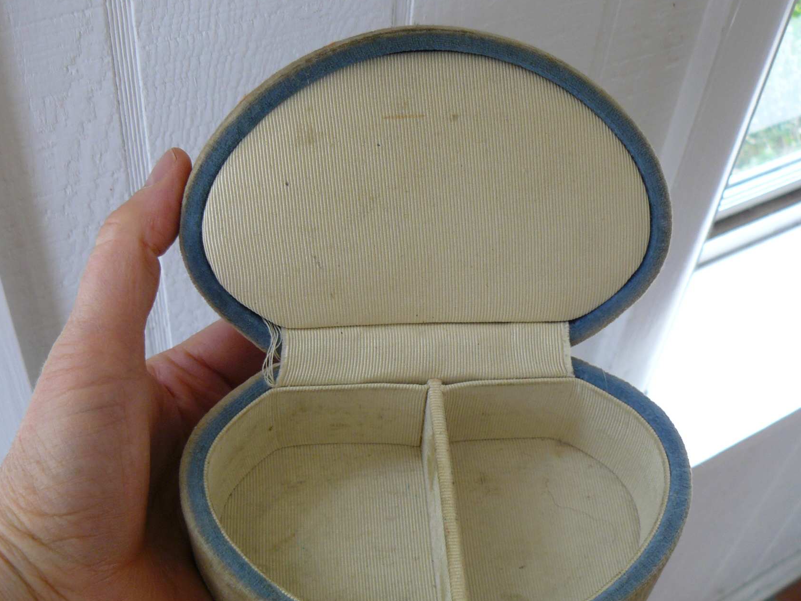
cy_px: 338
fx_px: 1018
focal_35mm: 44
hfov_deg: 42.9
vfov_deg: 32.8
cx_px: 404
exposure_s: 1/40
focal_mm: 6
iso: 100
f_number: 2.8
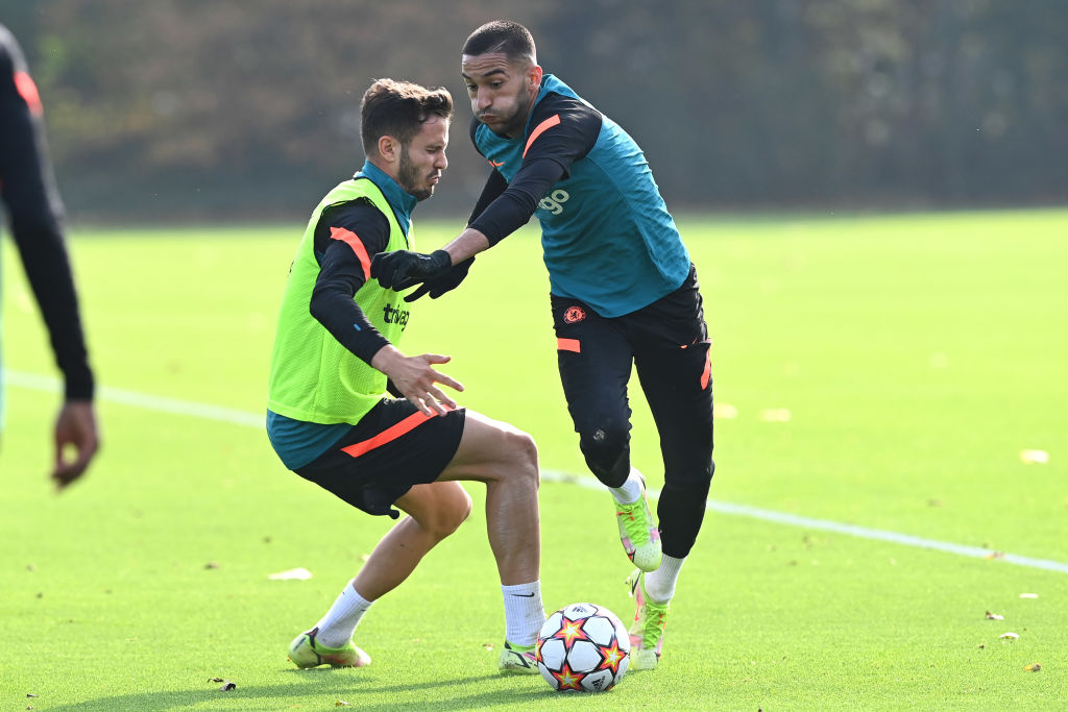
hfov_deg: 5.2
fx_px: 11868
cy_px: 356
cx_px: 534
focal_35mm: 400
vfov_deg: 3.4
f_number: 5
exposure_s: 1/2000
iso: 1000
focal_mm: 400
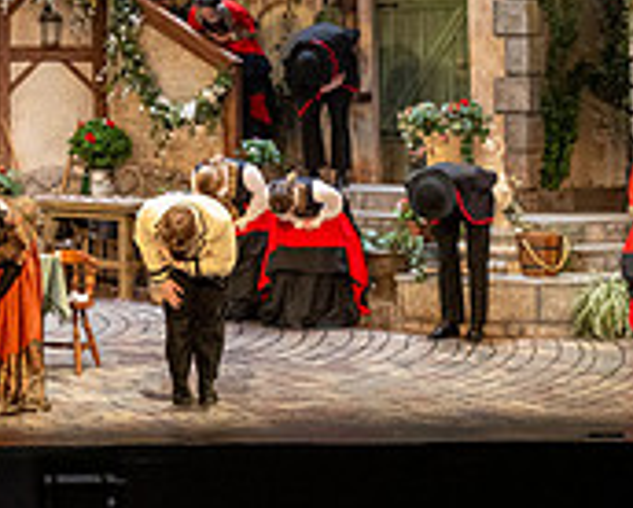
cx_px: -172
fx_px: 1913
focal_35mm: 102
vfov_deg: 14.9
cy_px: 27
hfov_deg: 17.7
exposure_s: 1/160
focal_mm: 28
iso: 1600
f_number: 5.6
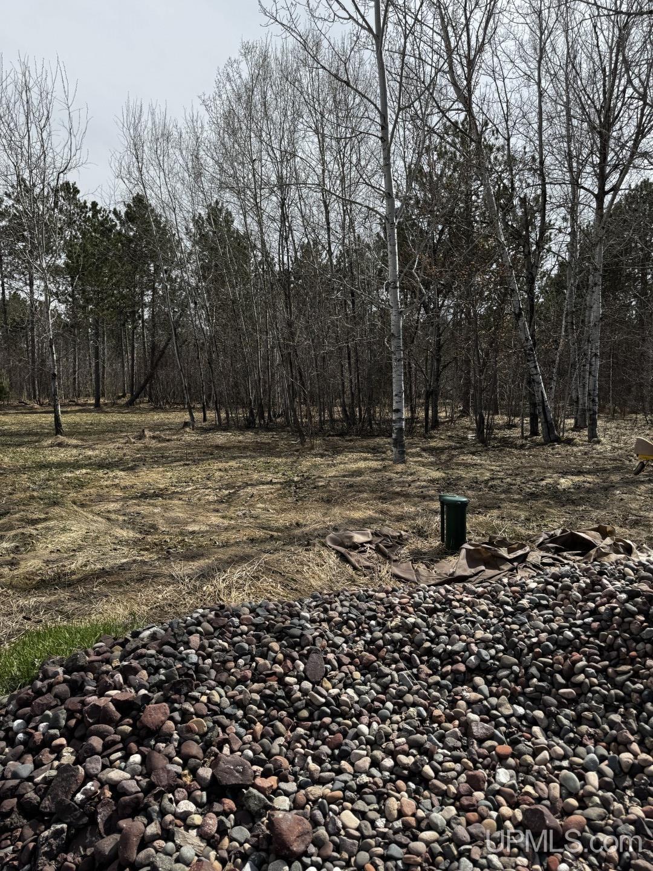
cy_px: 436
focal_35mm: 24
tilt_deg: -2.8
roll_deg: -1.7
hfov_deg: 56.8
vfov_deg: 71.6
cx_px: 326
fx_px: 604
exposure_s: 1/3802
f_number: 1.78
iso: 80
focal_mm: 6.76
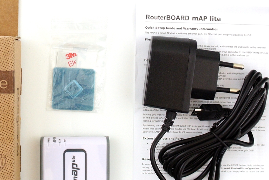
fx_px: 658
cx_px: 98
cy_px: 98
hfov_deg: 23.1
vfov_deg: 15.5
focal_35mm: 88
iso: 400
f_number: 3.2
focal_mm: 18.5
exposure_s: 1/40
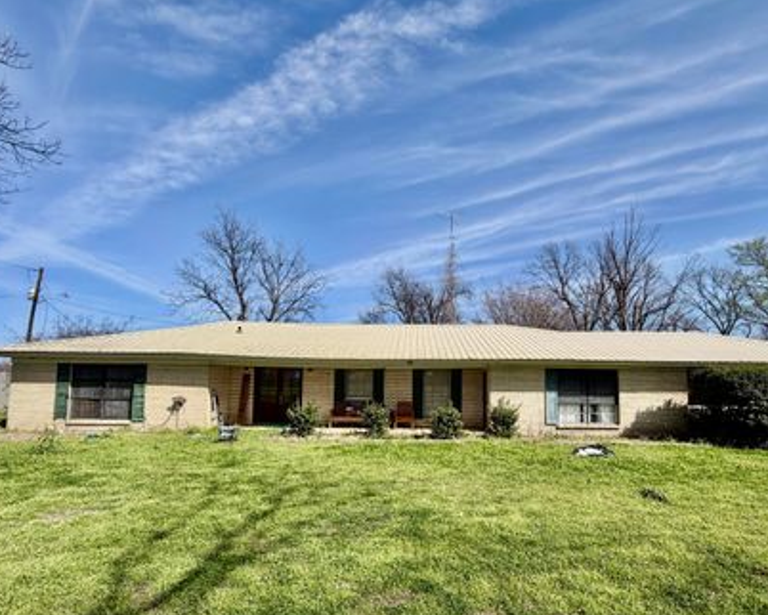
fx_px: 387
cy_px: 352
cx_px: 420
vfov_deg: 76.6
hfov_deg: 89.4
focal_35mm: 17
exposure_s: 1/901
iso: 20
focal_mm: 2.22
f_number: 2.2
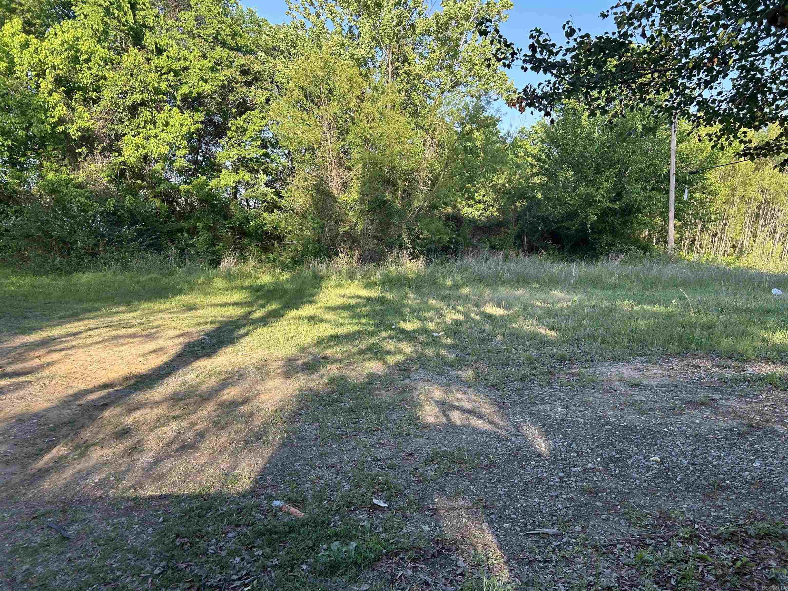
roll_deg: -2.9
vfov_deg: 53.1
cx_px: 394
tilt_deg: -4.6
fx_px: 592
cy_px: 296
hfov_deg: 67.3
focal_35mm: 26
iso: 50
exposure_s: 1/509
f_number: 1.5
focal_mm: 5.7
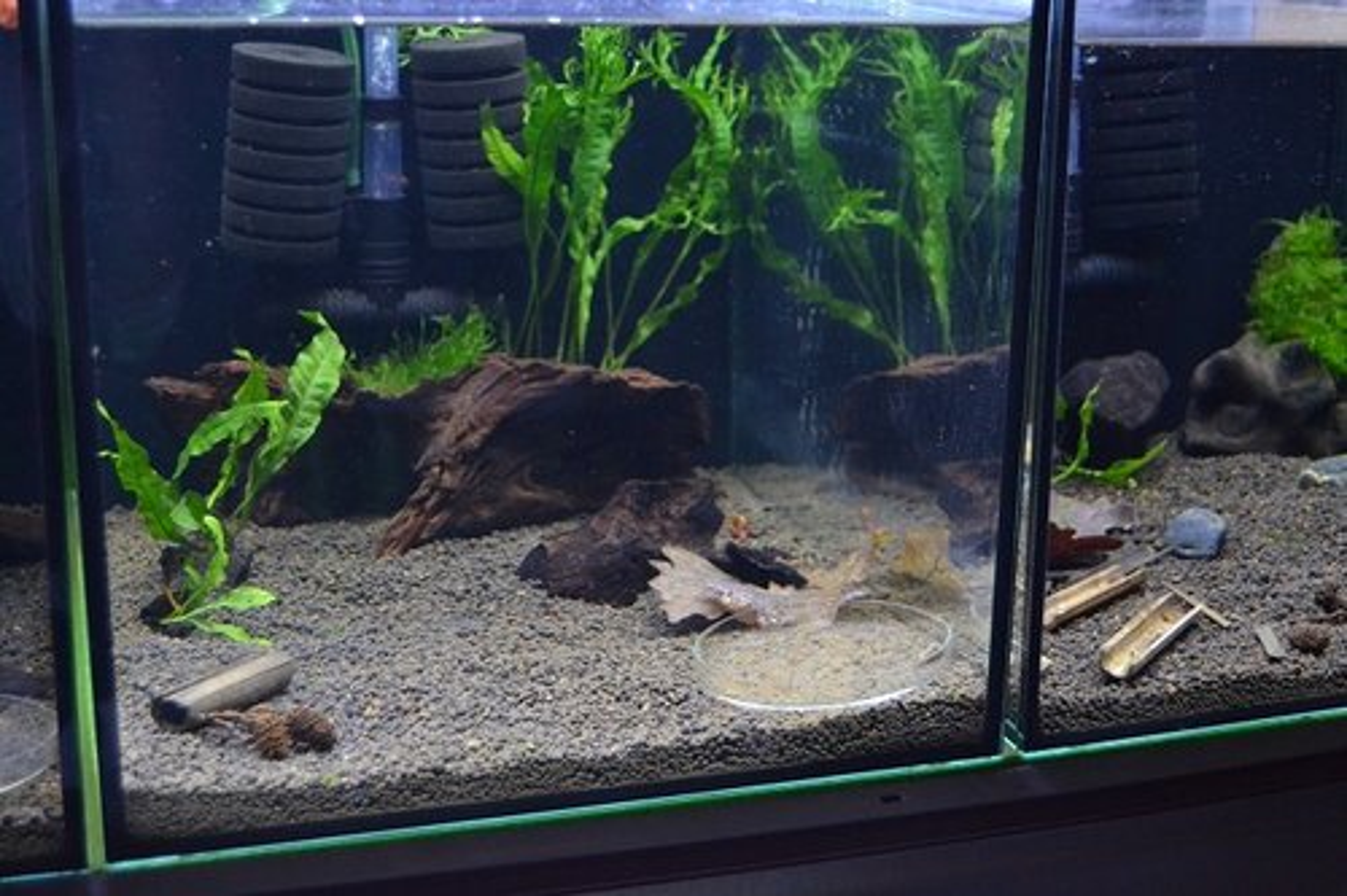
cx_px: 674
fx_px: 1964
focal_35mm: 52
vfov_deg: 25.7
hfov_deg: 37.9
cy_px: 448
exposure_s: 1/30
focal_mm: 35
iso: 3200
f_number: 4.5
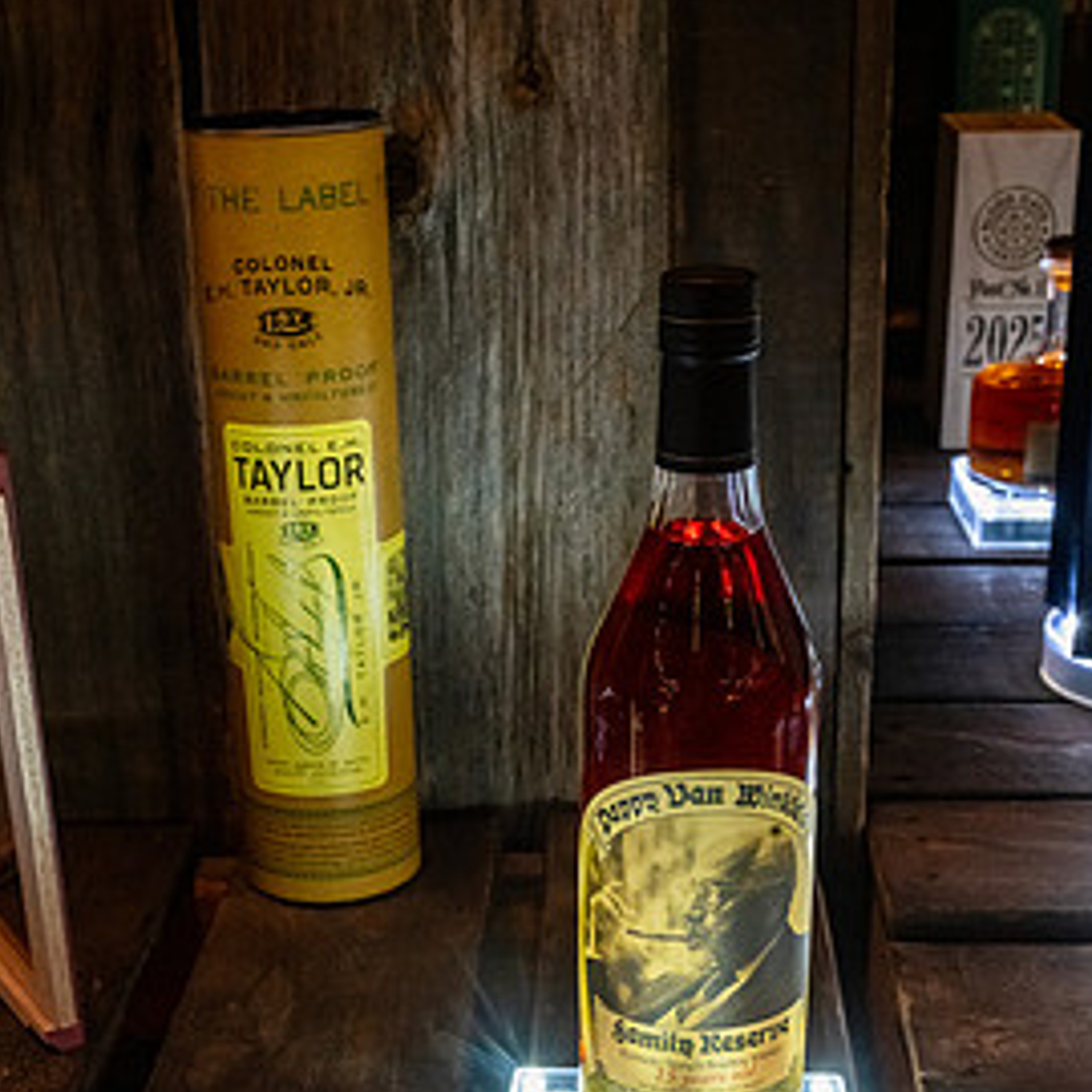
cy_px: 781
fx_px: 2177
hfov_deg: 28.2
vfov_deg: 27.9
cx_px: 510
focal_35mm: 61
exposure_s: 1/40
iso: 6400
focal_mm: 43
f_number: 14
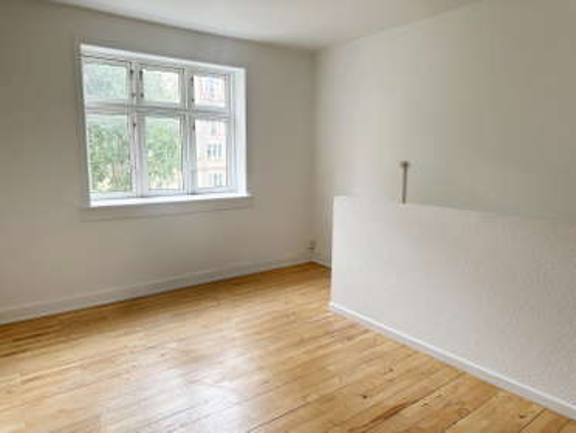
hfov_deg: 71.5
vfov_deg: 56.9
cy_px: 216
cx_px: 288
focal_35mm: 24
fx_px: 400
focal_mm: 6.86
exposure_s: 1/121
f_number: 1.78
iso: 125
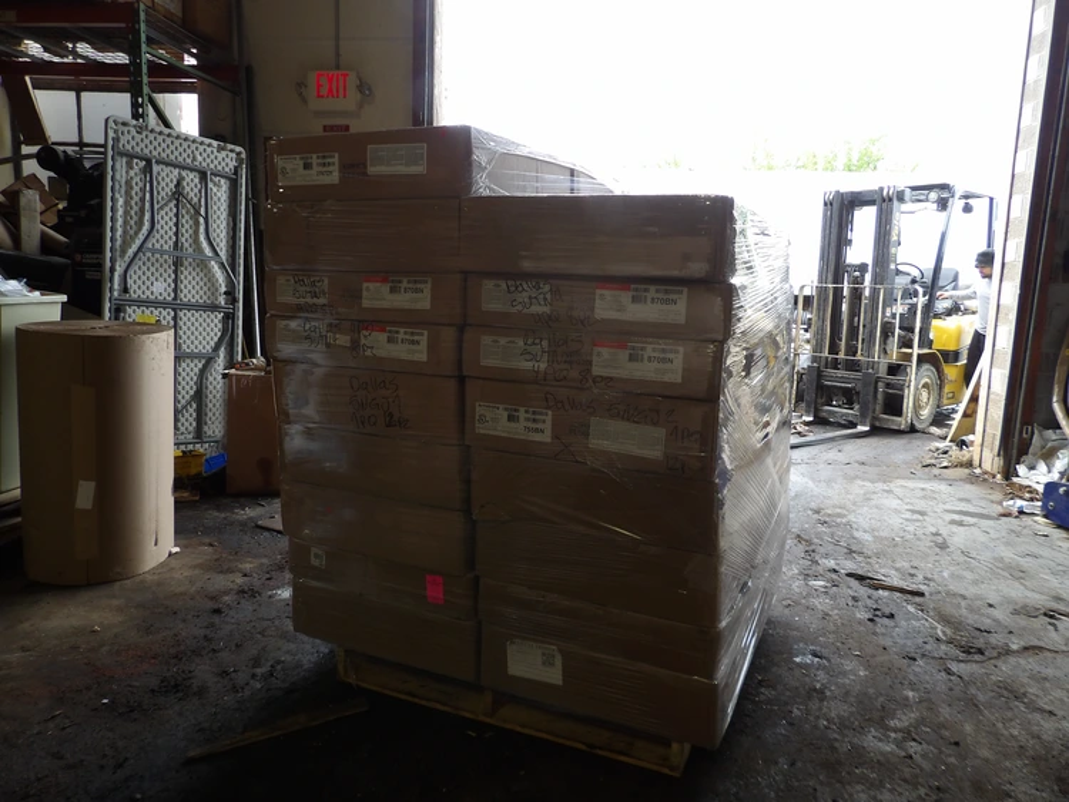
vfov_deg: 56.8
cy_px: 401
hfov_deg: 71.6
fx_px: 741
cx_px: 534
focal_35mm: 24
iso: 100
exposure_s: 1/50
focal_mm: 4.3
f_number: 3.2
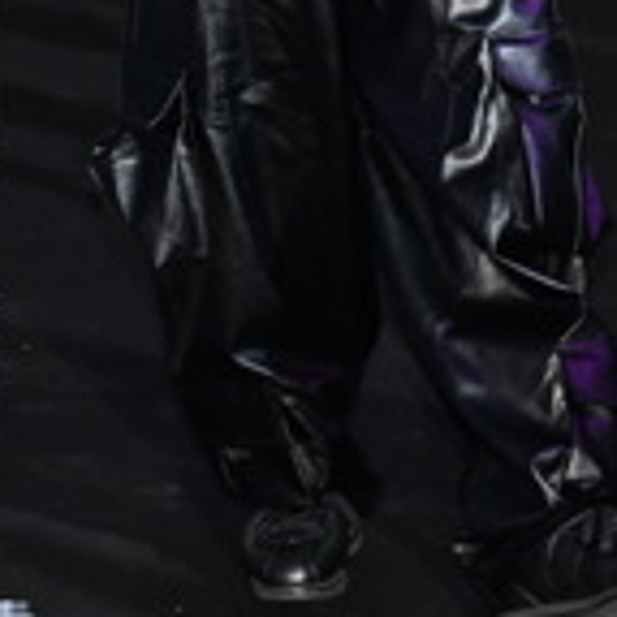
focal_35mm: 254
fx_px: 5122
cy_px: -220
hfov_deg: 6.9
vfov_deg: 6.8
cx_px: 397
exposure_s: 1/100
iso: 2500
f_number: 4
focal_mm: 62
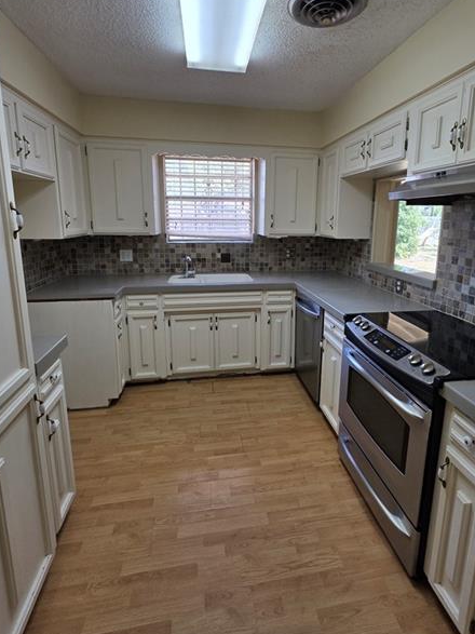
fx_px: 311
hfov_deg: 74.4
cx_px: 269
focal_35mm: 17
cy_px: 279
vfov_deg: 90.6
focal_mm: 2.2
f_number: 1.9
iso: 64
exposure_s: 1/120
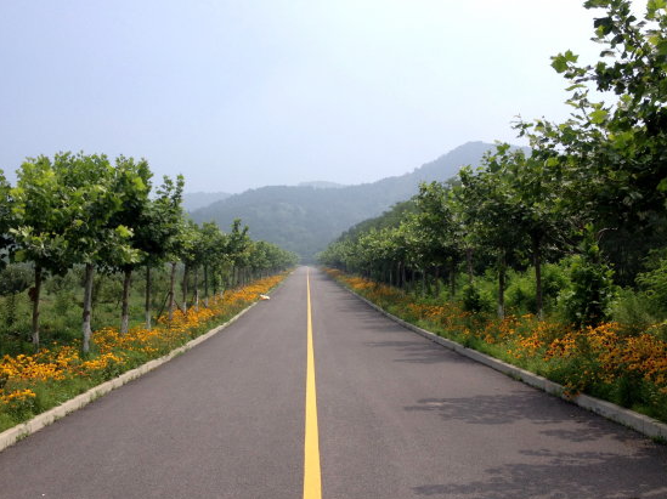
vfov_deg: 32.8
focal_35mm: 44
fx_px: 847
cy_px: 216
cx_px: 318
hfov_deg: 43.0
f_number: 2.4
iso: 50
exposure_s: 1/1534
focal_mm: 4.28
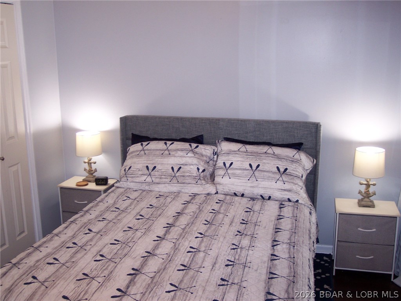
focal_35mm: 38
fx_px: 440
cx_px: 200
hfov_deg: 49.0
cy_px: 150
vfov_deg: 37.7
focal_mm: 8
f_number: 2.8
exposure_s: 1/30
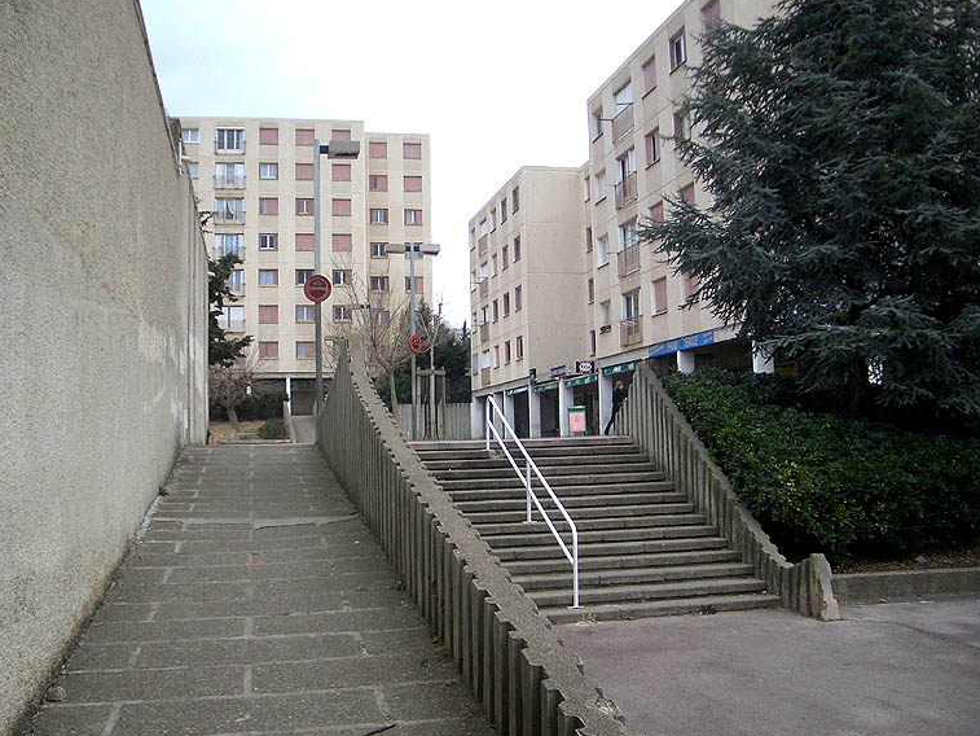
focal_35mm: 37
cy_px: 382
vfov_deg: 38.7
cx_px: 474
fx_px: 1048
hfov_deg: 50.1
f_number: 2.6
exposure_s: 1/500
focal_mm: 5.8
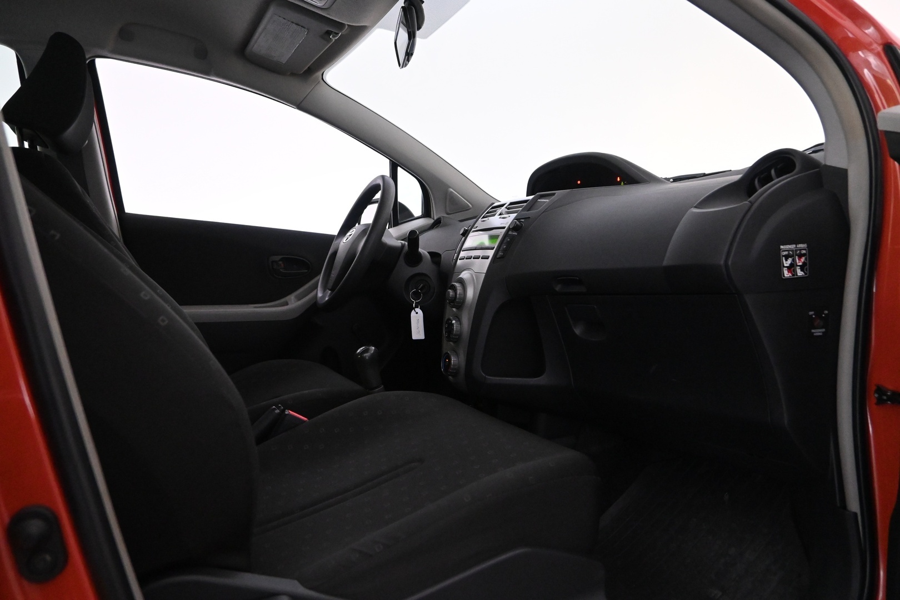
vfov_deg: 53.1
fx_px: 600
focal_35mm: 24
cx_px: 450
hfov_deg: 73.7
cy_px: 300
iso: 5000
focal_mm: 16
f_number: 4.5
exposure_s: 1/80
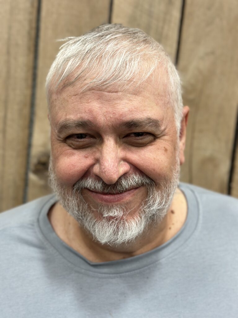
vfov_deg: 39.7
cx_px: 119
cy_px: 159
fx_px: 440
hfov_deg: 30.3
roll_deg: -4.9
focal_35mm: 48
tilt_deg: -8.6
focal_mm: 6.86
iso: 125
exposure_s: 1/60
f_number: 1.78
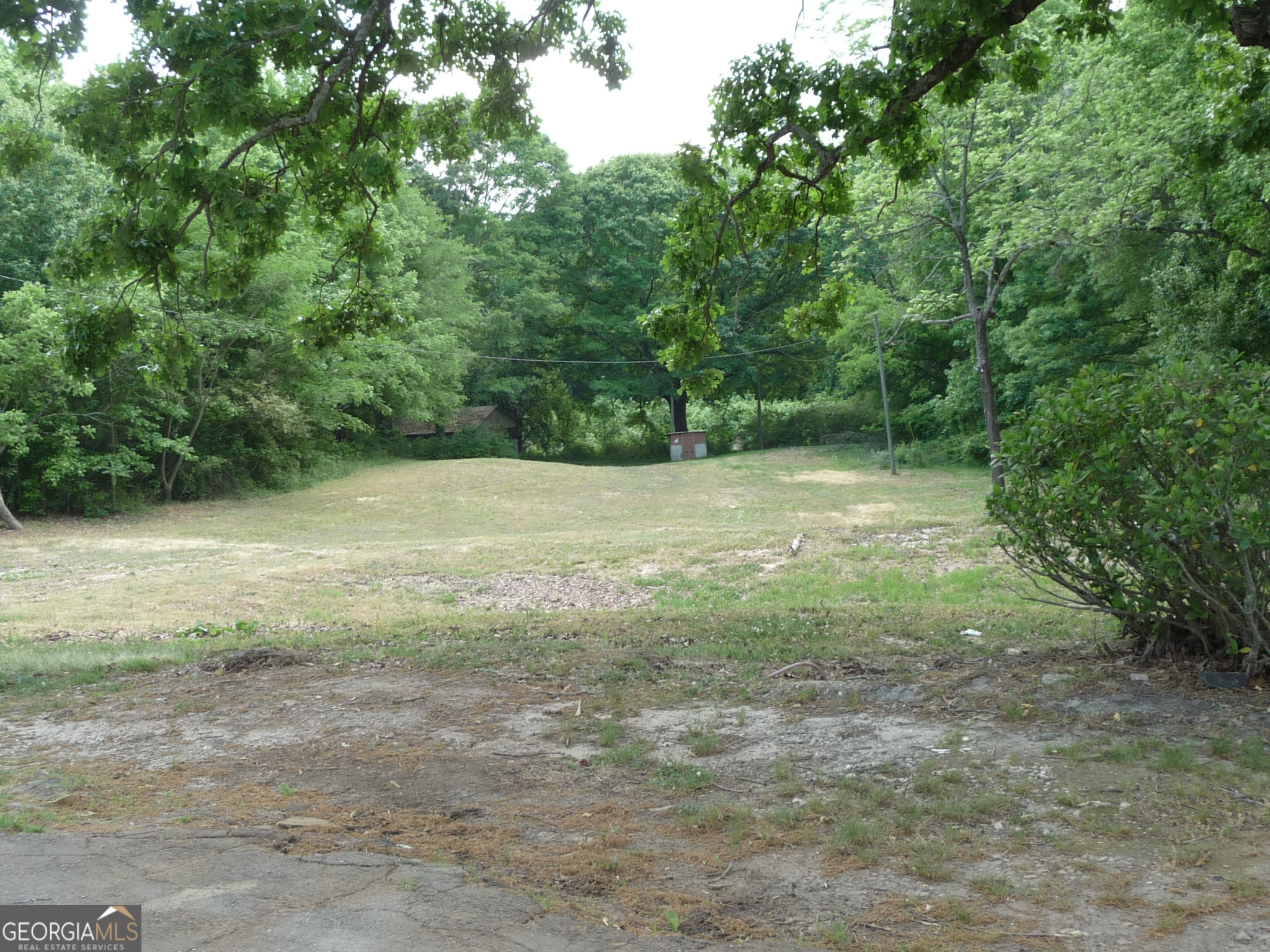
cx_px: 635
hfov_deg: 46.8
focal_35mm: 40
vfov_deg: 36.0
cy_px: 476
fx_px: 1468
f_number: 3.3
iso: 100
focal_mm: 4.7
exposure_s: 1/100
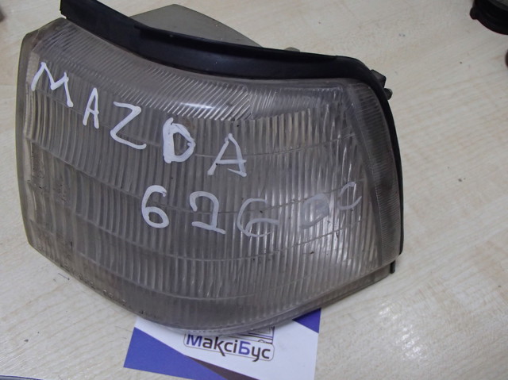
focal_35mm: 37
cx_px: 254
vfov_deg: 38.6
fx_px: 543
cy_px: 190
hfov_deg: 50.2
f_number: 4.7
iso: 800
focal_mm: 6.64
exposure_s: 1/50
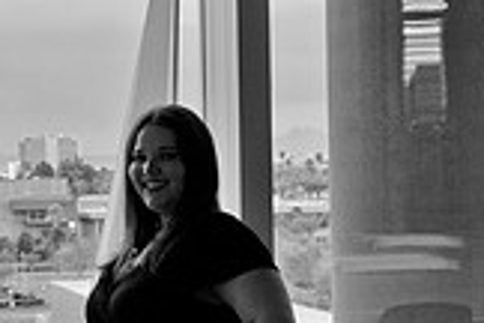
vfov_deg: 9.6
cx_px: -120
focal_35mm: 143
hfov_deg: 13.9
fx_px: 1922
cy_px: 236
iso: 1000
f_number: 10
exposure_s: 1/400
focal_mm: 40
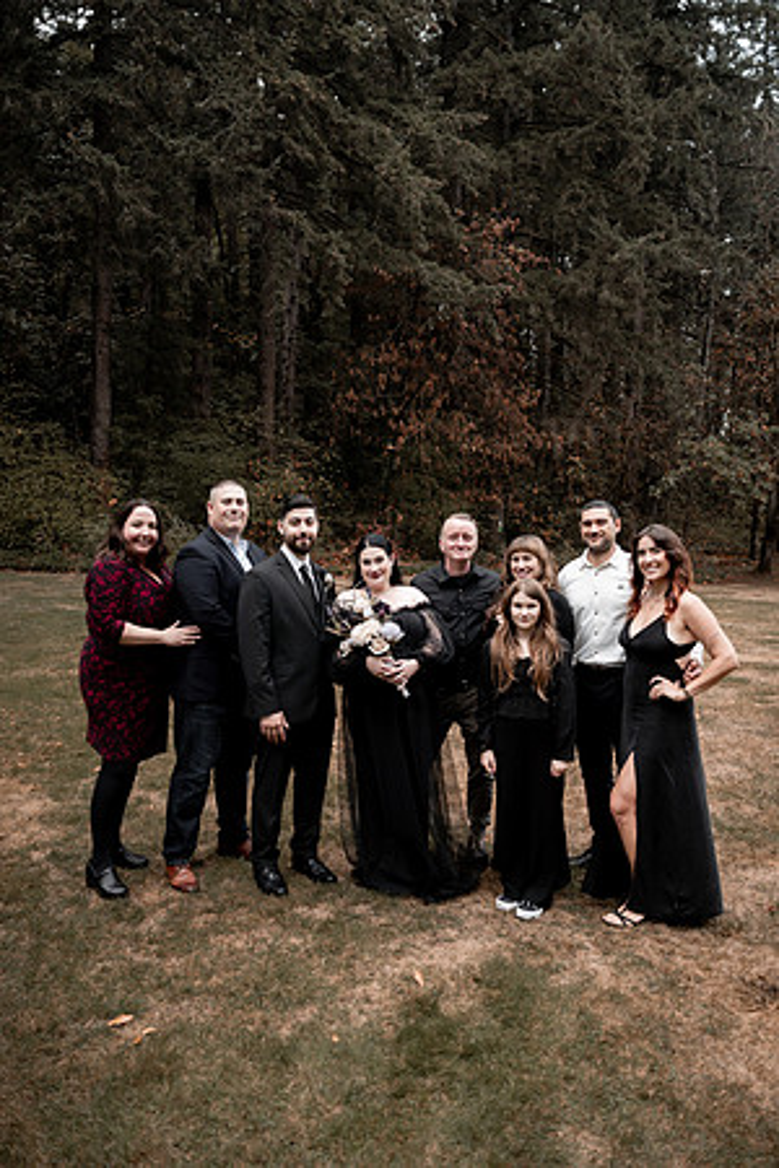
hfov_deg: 53.1
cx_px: 390
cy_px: 584
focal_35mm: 24
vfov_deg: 73.7
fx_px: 779
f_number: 2.8
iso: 400
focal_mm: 24
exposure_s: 1/1600
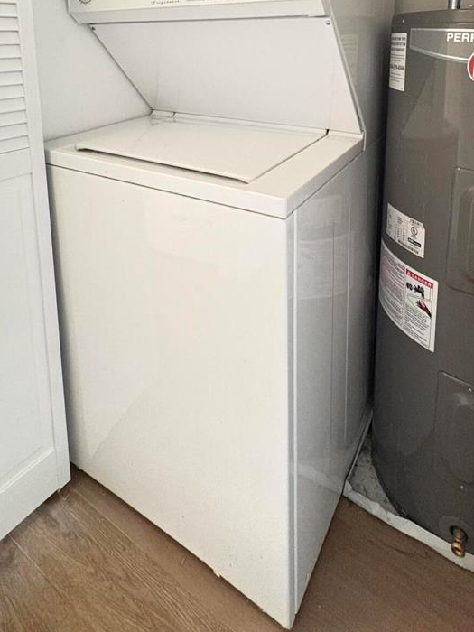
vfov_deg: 63.2
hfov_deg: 56.8
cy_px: 98
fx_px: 438
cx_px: 246
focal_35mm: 24
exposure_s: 1/40
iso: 640
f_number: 2.2
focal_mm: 2.22
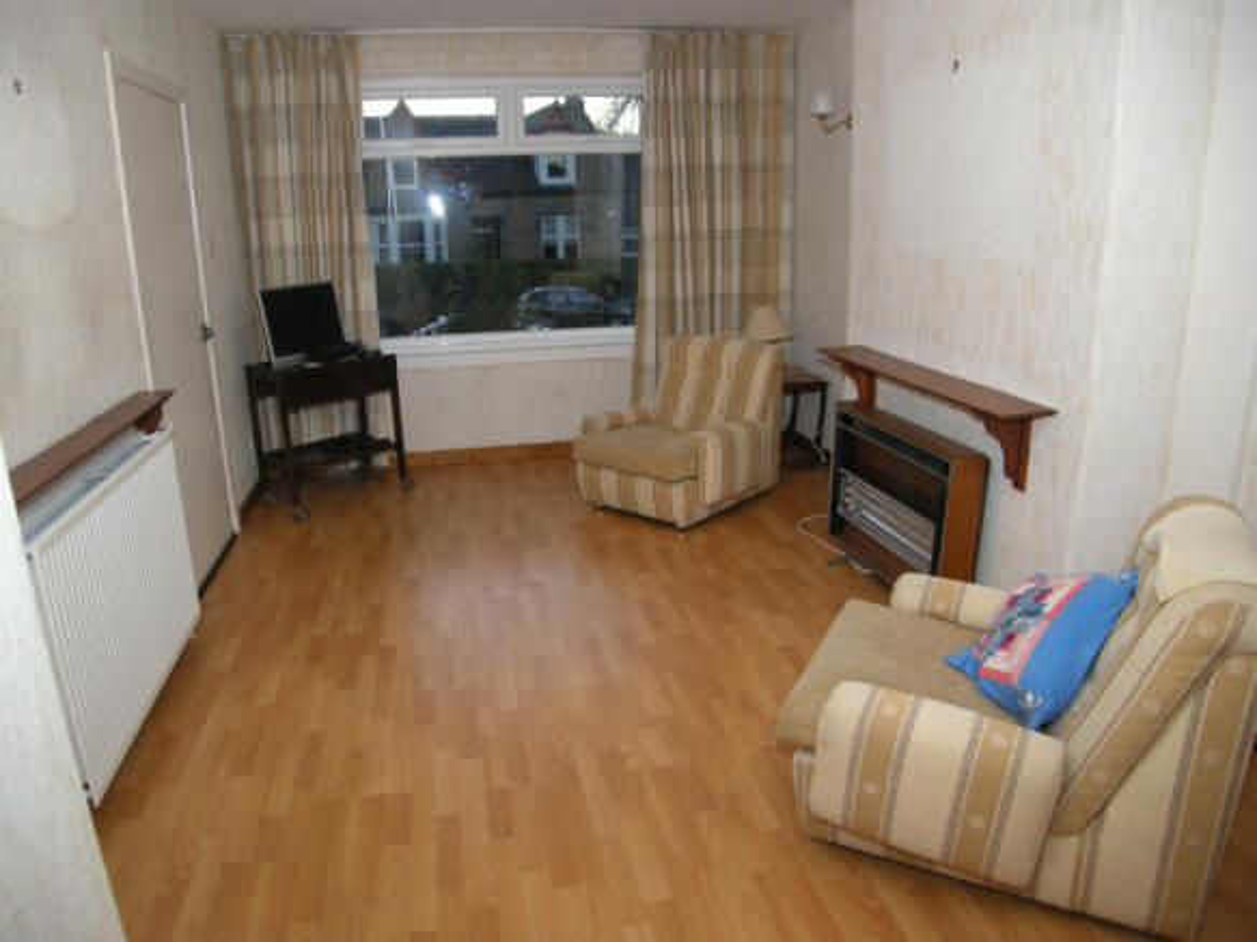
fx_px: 1271
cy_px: 471
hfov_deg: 52.6
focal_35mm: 35
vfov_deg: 40.7
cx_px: 628
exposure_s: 1/55.7
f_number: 2.7
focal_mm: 7.5
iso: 64
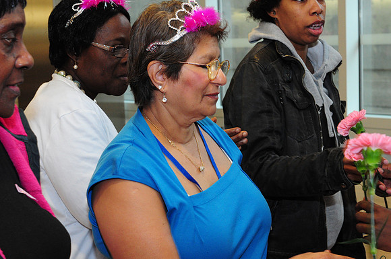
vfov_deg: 18.9
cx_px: 196
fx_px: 781
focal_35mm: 72
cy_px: 130
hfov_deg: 28.1
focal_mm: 48
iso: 1600
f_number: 7.1
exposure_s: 1/60
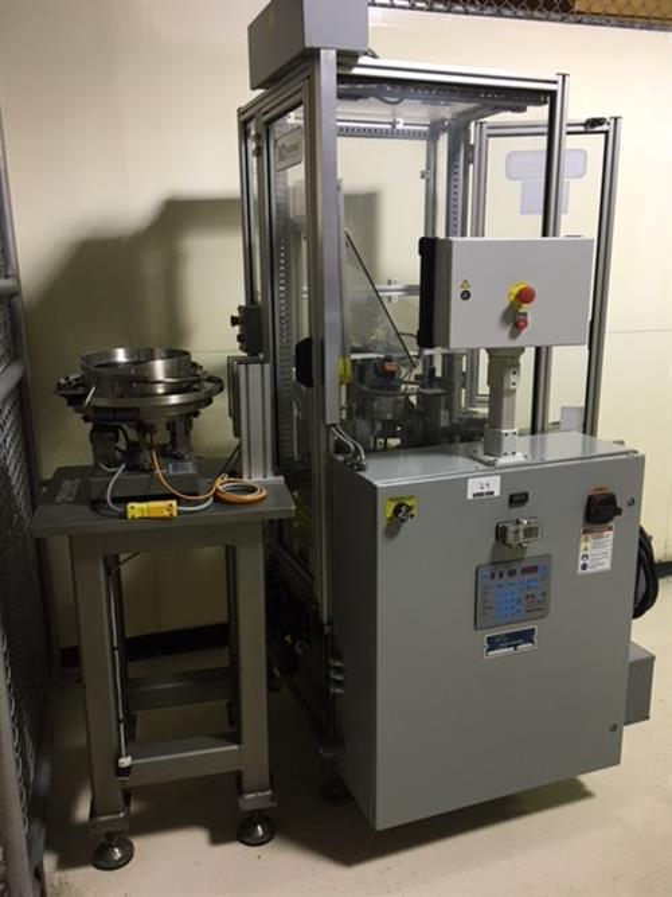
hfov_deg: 48.2
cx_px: 336
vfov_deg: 61.7
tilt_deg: -13.0
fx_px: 751
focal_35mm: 29
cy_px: 448
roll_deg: -0.2
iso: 100
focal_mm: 4.15
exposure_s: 1/30
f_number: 2.2
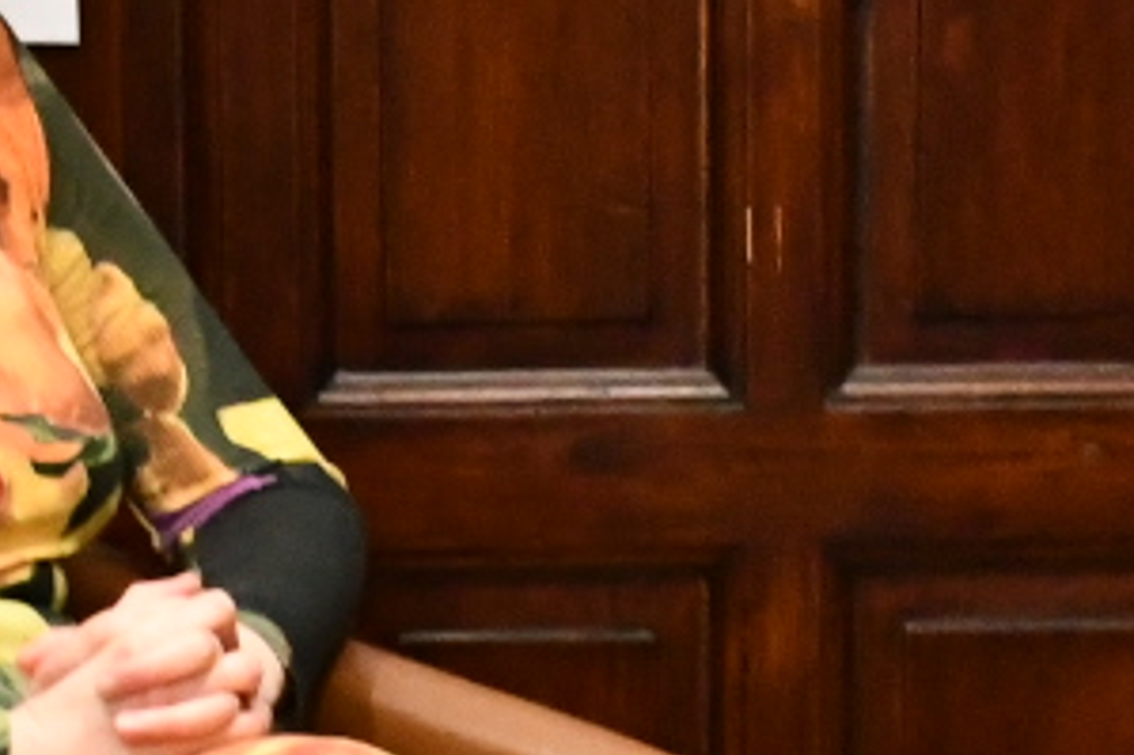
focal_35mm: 244
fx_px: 7681
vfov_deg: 5.6
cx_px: 1104
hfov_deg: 8.4
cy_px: 926
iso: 8000
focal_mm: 30
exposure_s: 1/60
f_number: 4
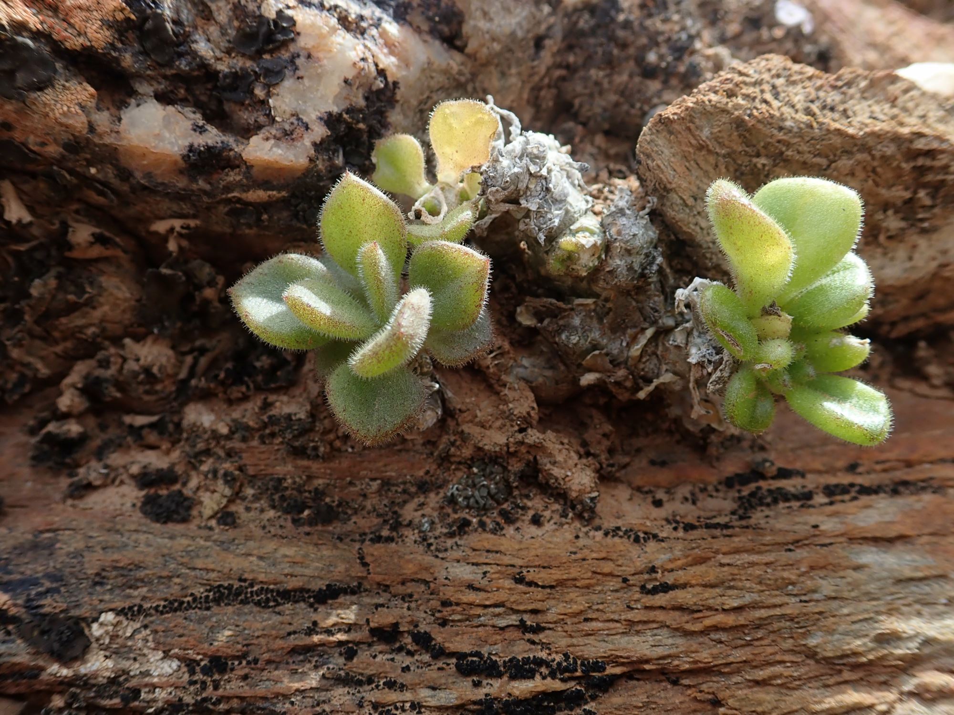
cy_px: 358
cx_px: 477
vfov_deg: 46.8
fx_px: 827
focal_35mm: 30
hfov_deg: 60.0
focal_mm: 5.5
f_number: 3.2
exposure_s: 1/320
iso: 100
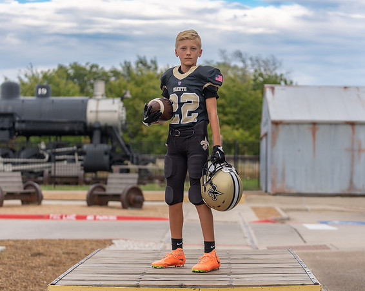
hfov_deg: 23.0
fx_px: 899
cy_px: 140
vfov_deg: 18.3
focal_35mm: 83
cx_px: 185
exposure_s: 1/500
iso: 100
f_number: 2.8
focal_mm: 70
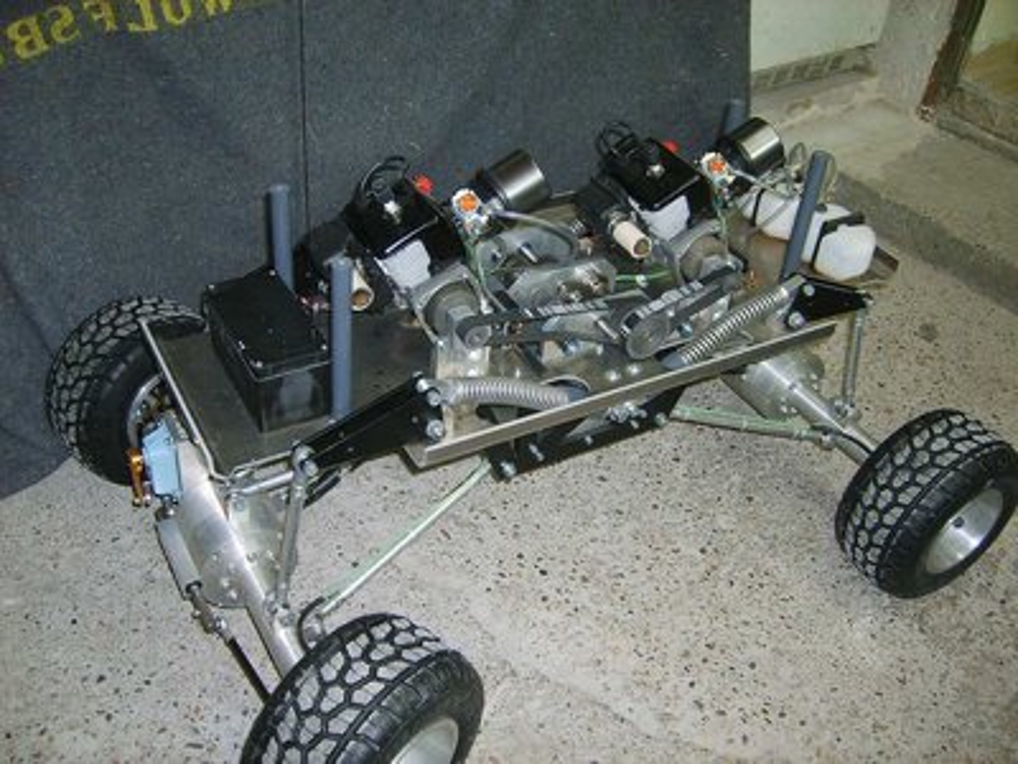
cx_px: 509
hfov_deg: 52.6
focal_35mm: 35
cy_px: 382
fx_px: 1029
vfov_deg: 40.7
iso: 100
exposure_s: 1/30
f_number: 2.8
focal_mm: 5.8
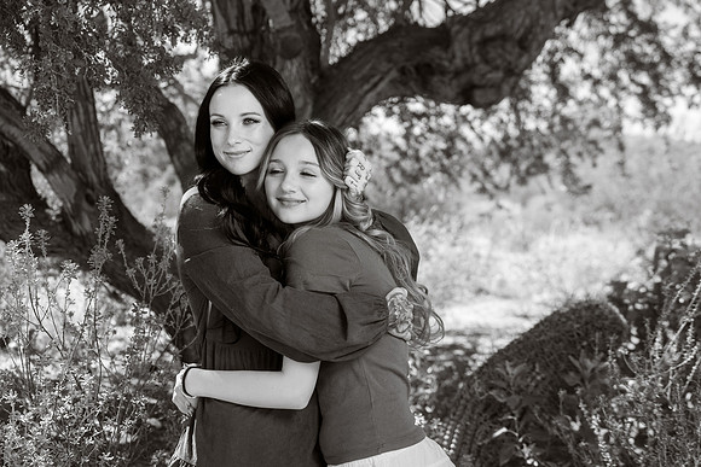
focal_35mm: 70
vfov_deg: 19.5
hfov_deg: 28.8
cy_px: 234
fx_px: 1363
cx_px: 350
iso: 100
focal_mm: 70
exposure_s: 1/200
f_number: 5.6
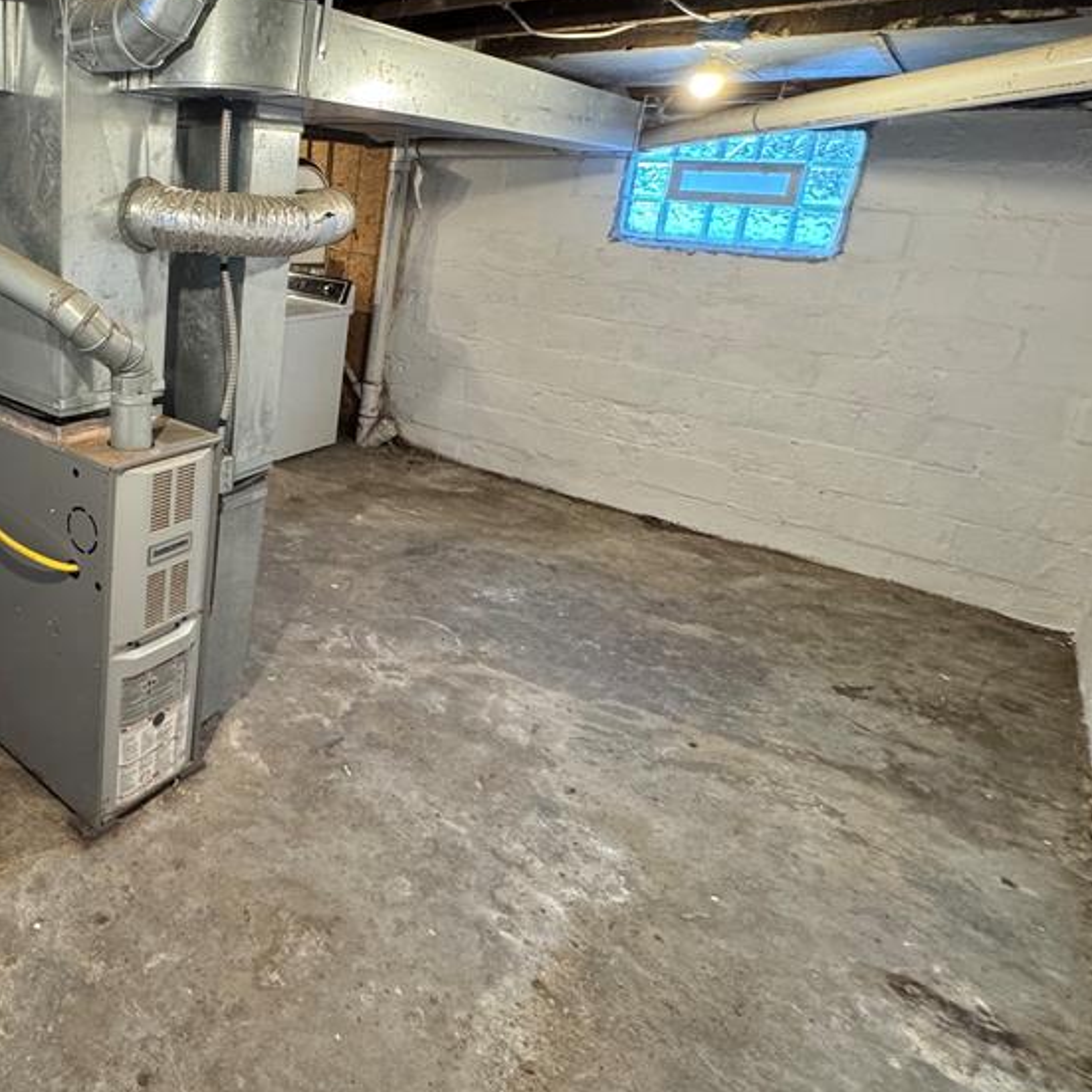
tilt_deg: -14.2
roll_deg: -3.4
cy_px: 382
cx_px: 157
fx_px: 821
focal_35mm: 23
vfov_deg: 65.8
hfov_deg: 59.5
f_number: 2.2
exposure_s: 1/60
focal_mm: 2.22
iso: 400
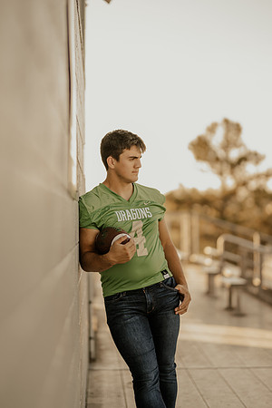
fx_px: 963
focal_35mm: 85
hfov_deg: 16.1
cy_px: 204
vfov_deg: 23.9
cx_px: 136
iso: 64
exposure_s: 1/400
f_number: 1.4
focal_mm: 85
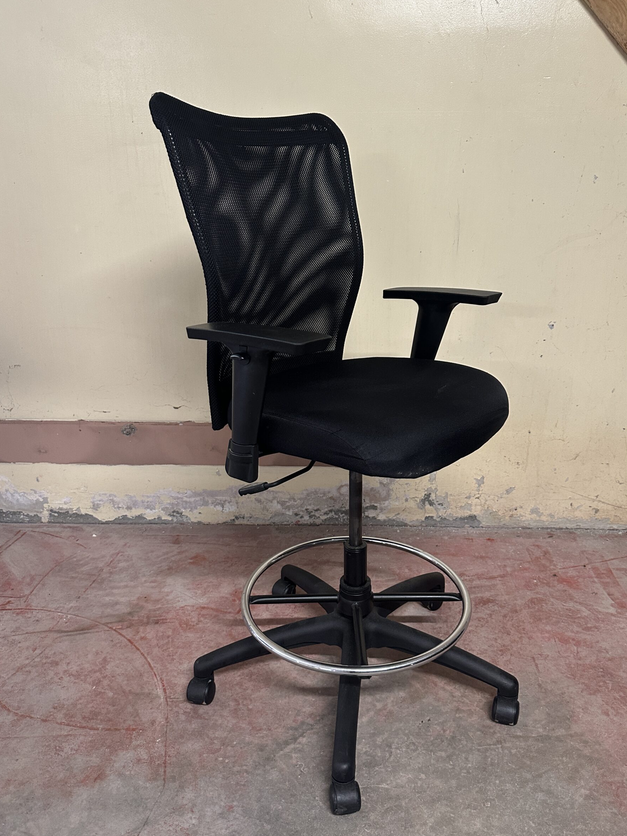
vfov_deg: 67.3
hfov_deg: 53.0
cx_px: 330
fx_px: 628
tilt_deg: -20.5
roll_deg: +0.7
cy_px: 432
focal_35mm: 26
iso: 400
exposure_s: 1/60
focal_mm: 6.86
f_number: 1.78
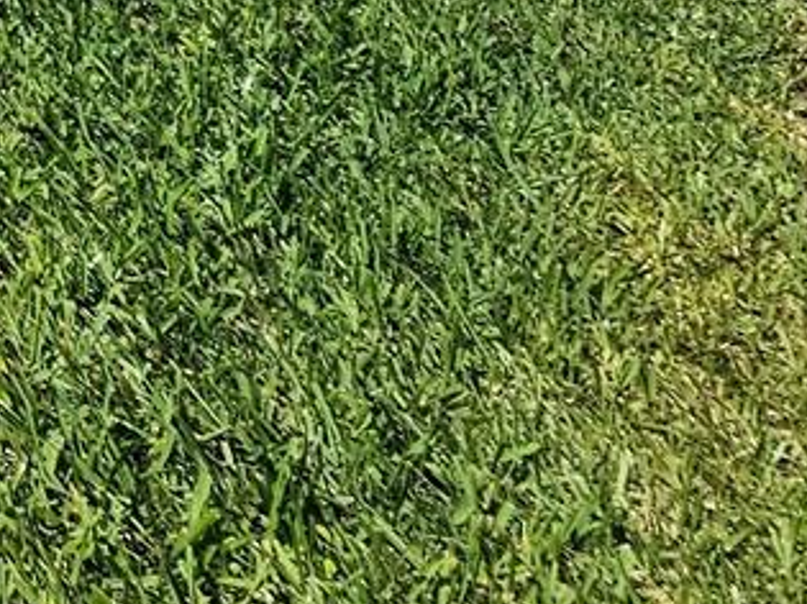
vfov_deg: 14.5
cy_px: -850
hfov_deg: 14.3
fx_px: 1538
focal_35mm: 66
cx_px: -1232
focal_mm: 2.2
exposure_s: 1/4098
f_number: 2.2
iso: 50
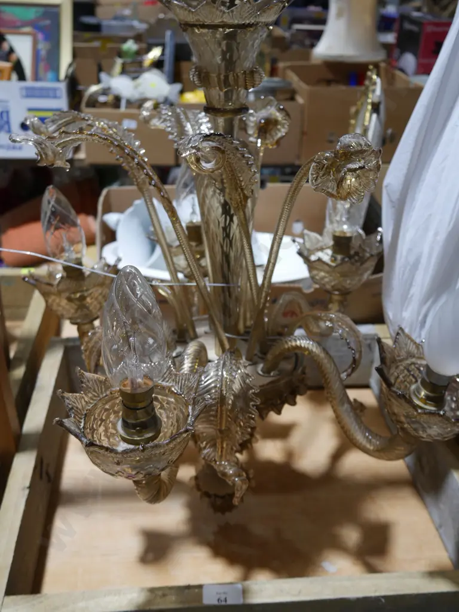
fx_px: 636
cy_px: 306
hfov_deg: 39.7
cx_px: 230
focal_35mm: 36
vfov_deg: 51.4
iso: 250
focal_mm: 18
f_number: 4
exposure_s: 1/60
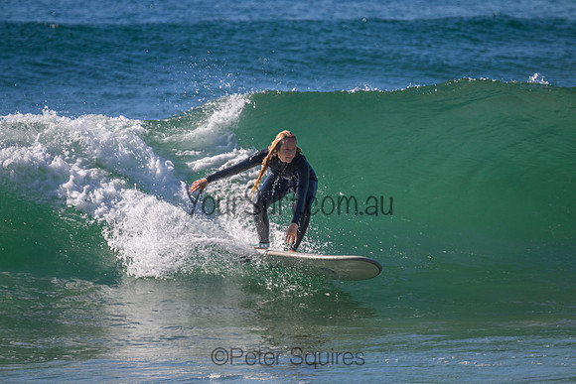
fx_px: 12802
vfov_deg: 1.7
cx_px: 288
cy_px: 192
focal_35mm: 800
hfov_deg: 2.6
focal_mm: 800
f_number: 11
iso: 1100
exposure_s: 1/1600
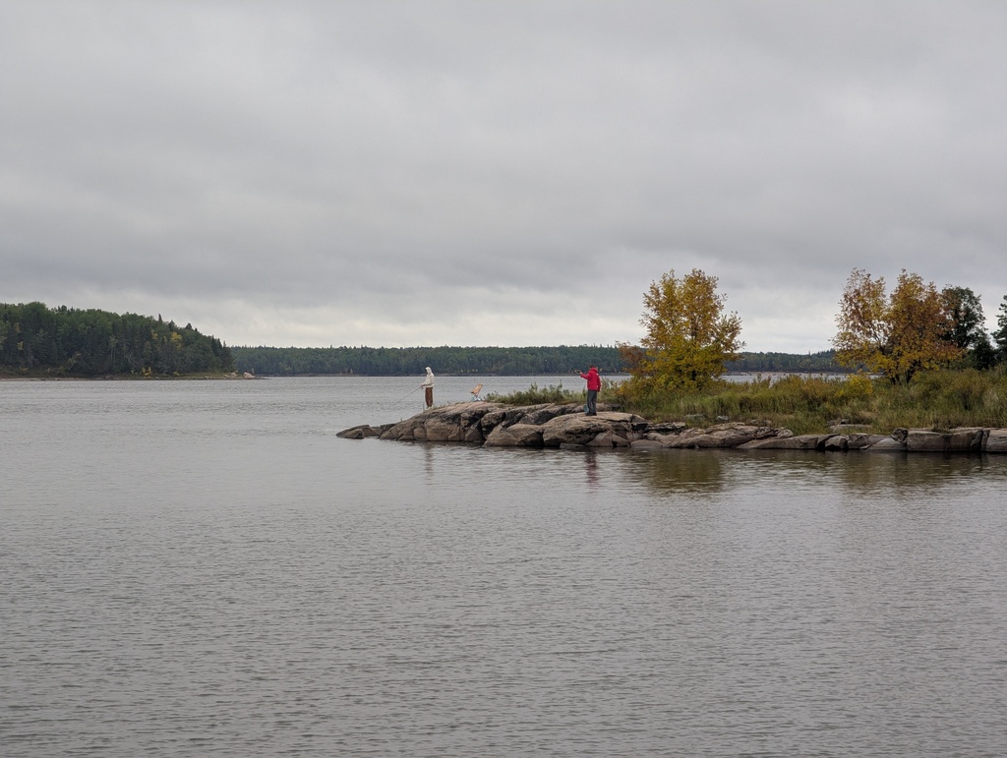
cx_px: 504
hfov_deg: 18.5
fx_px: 3088
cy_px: 379
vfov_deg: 14.0
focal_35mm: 106
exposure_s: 1/72.5
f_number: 3.5
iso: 33
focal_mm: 19
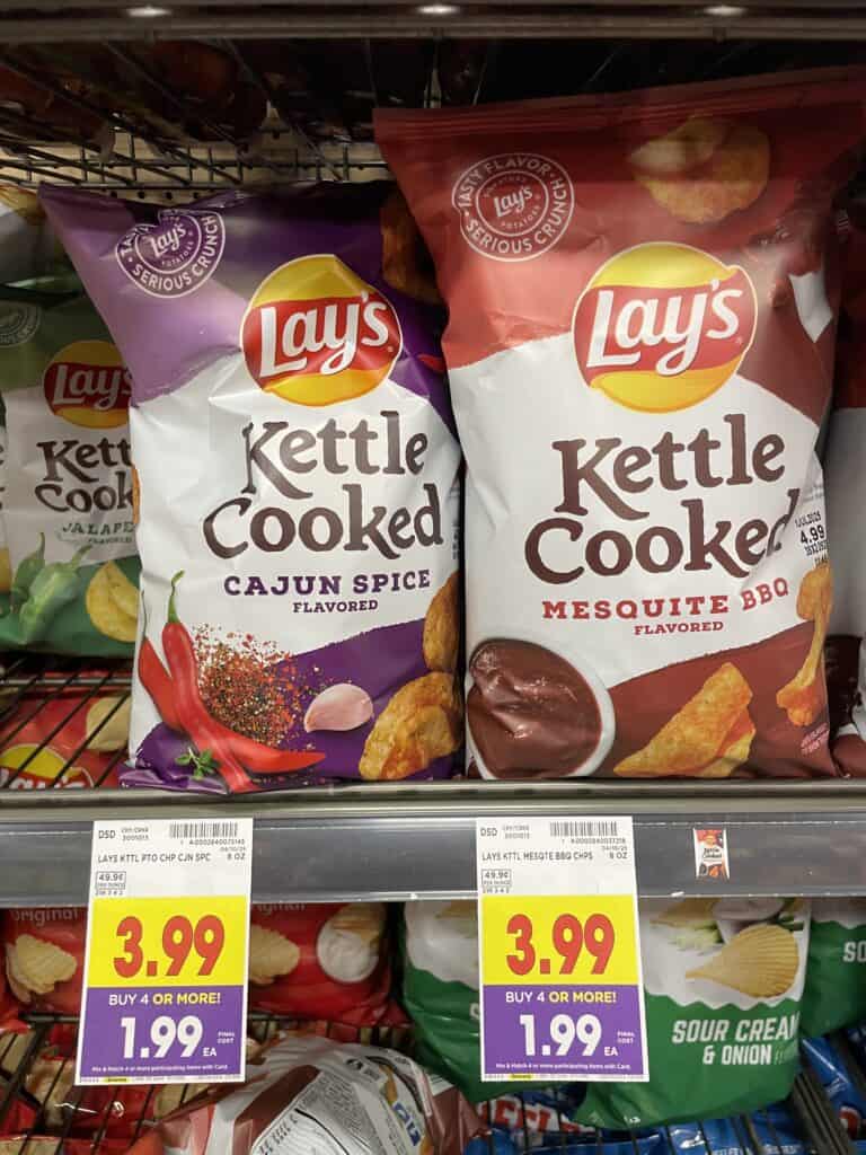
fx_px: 867
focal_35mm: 26
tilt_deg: -18.7
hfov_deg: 53.1
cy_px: 578
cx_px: 433
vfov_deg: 67.3
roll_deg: +0.4
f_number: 1.6
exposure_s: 1/60
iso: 100
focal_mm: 4.2
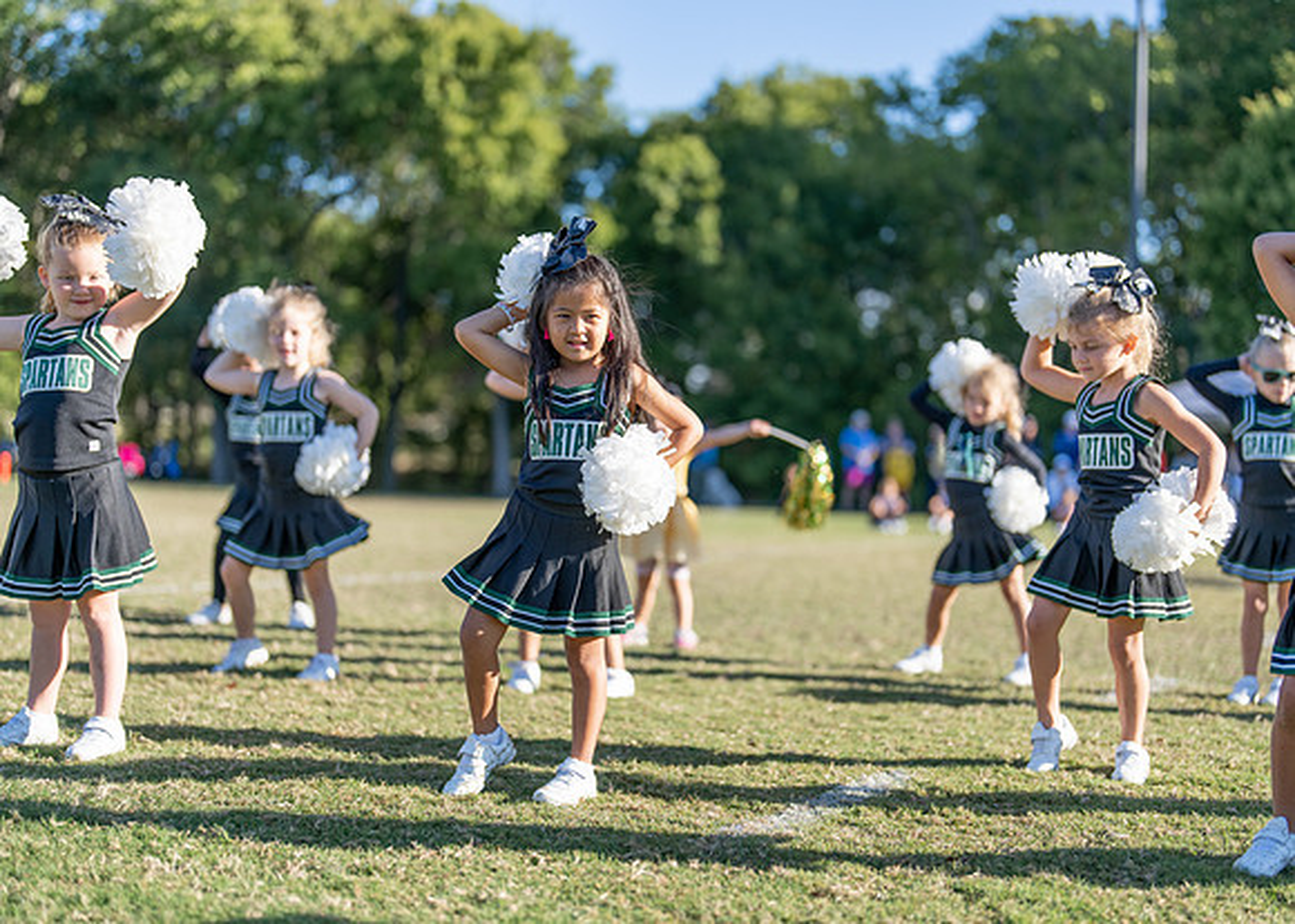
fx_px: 1926
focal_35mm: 52
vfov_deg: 27.0
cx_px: 648
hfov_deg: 37.2
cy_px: 462
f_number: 1.2
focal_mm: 50
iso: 100
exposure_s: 1/4000
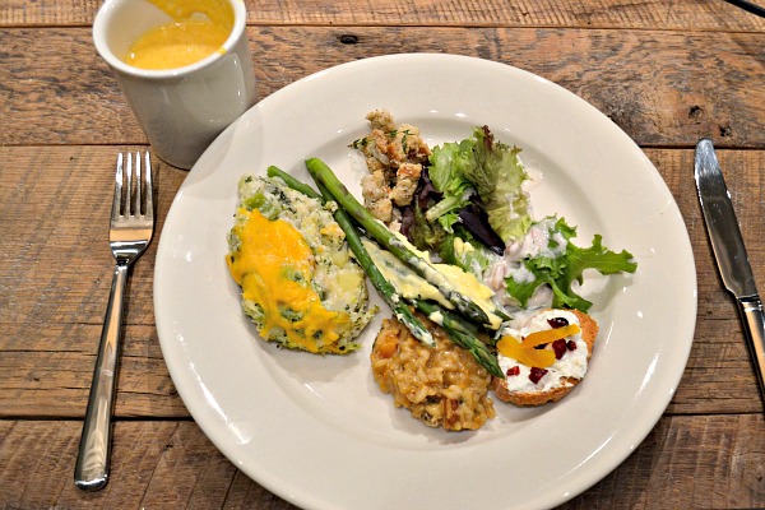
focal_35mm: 30
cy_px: 255
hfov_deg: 61.9
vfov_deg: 43.6
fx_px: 637
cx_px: 382
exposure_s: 1/50
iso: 800
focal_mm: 20
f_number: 4
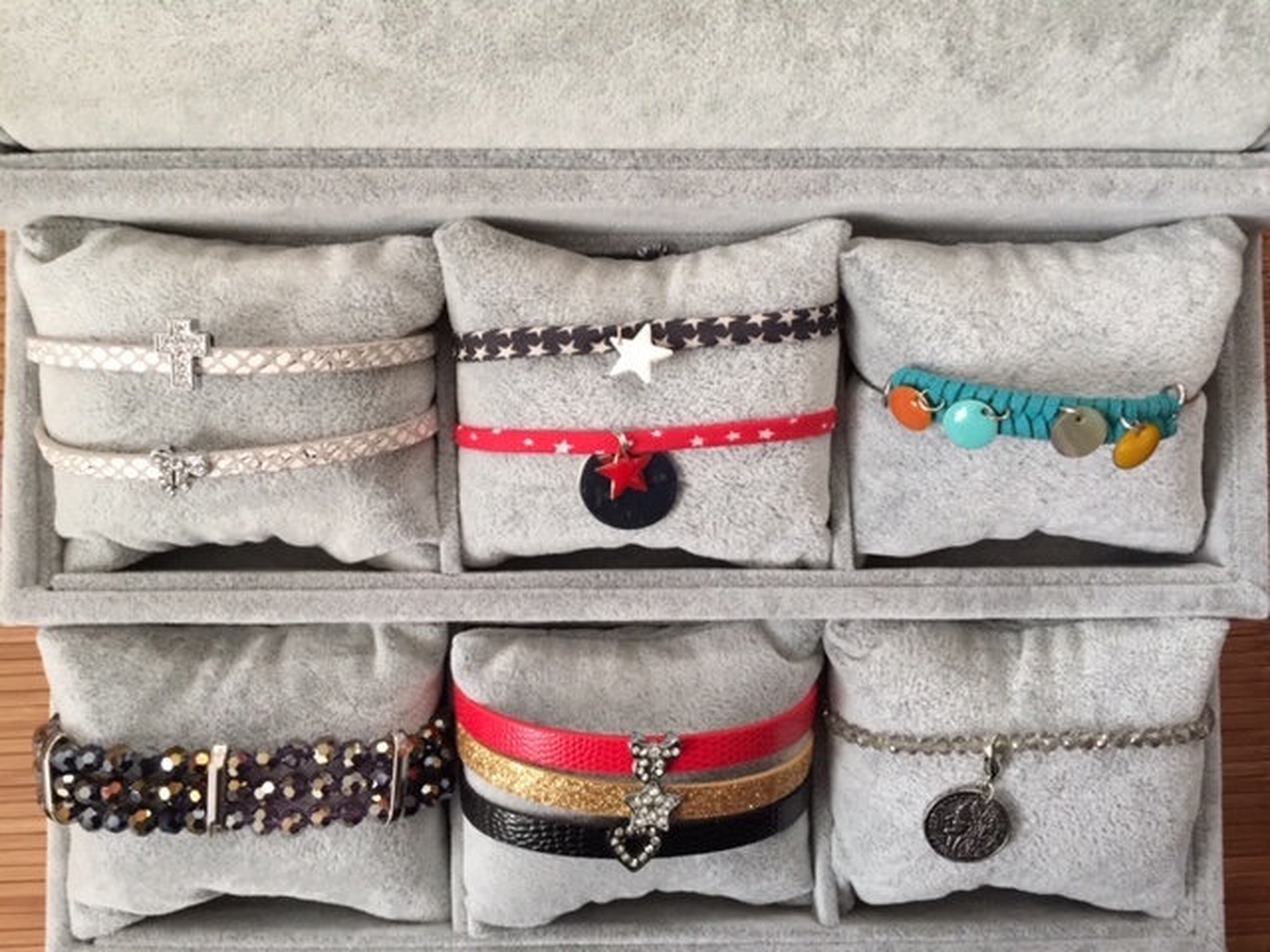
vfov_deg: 48.2
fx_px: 1064
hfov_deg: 61.7
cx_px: 635
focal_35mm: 29
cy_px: 476
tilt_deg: -87.6
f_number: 2.2
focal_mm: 4.15
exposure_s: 1/8
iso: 125
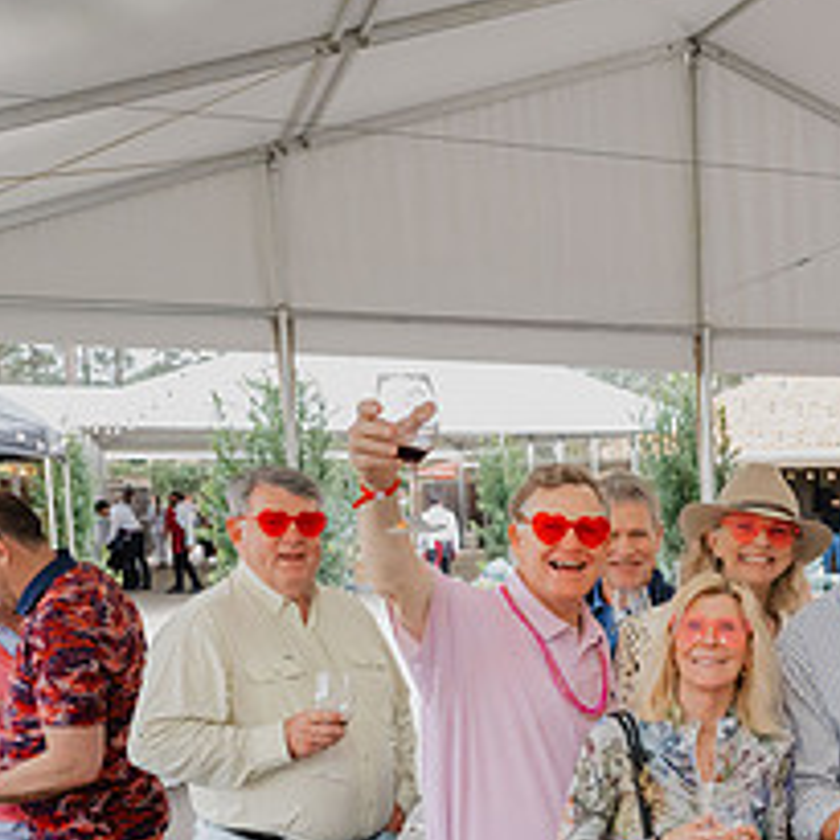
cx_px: 942
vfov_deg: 27.7
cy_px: 731
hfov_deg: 26.2
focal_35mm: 60
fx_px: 1647
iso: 2200
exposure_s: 1/320
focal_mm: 25
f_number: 5.6
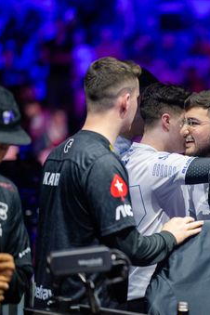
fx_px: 1785
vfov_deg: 10.1
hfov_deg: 6.7
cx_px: 229
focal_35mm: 204
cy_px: 158
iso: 2000
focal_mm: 135
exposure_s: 1/400
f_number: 1.8
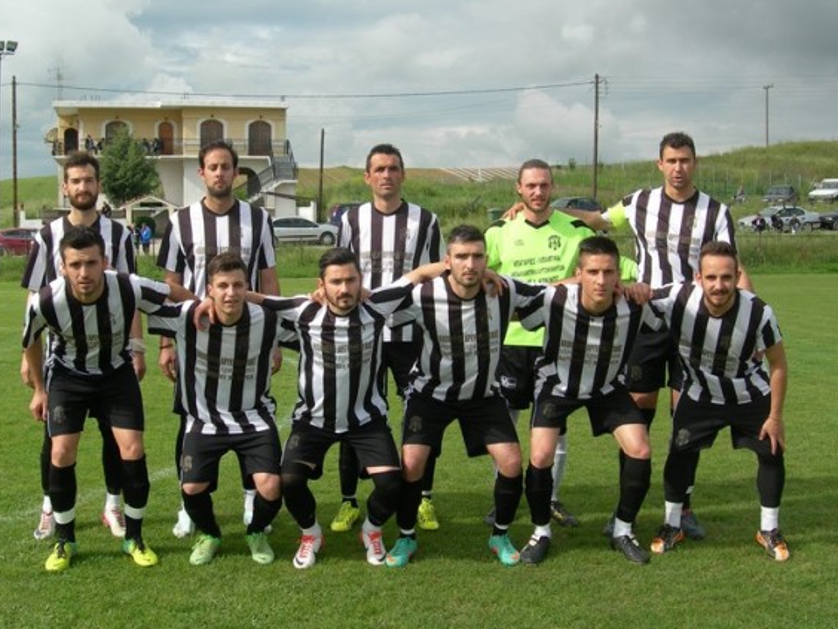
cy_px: 309
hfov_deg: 39.6
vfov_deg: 30.3
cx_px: 379
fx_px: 1162
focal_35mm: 48
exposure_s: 1/400
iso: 50
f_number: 4.9
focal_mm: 8.5
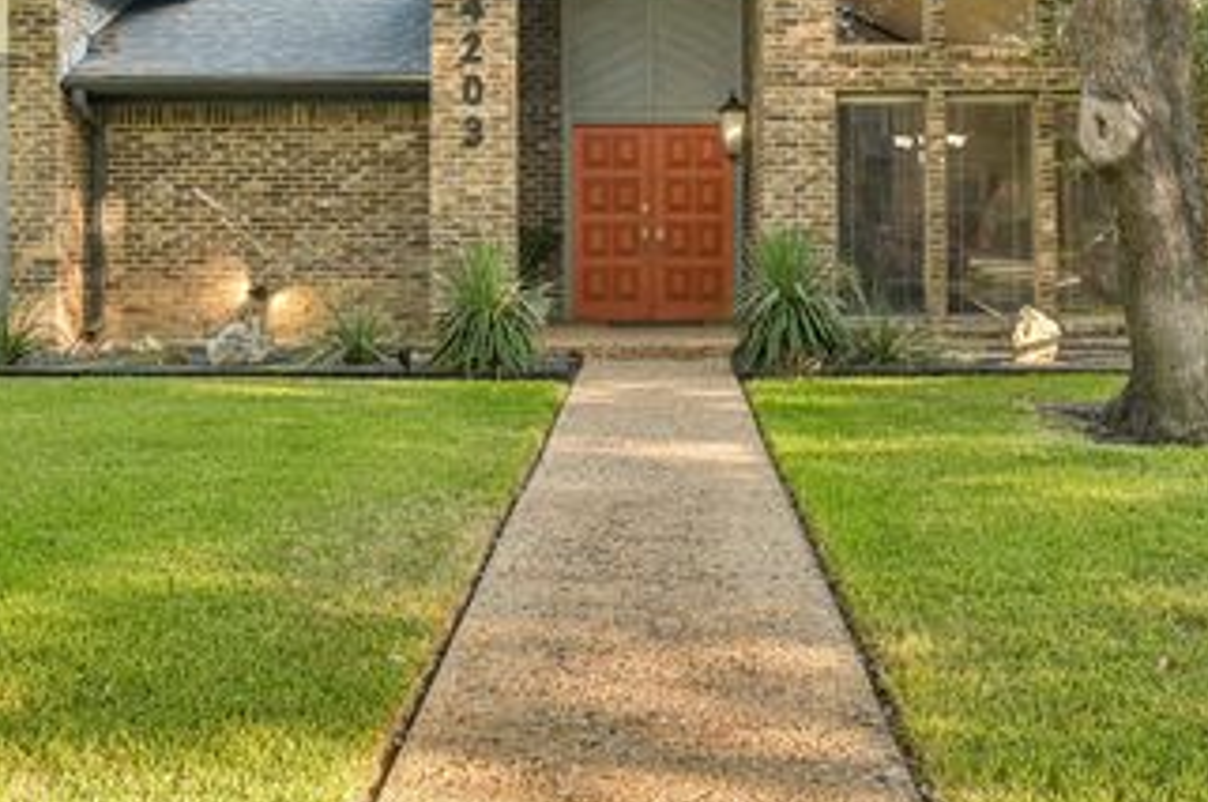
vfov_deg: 32.9
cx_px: 651
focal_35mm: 40
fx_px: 1333
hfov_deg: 48.7
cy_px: 209
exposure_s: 1/125
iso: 400
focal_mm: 25.5
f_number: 8
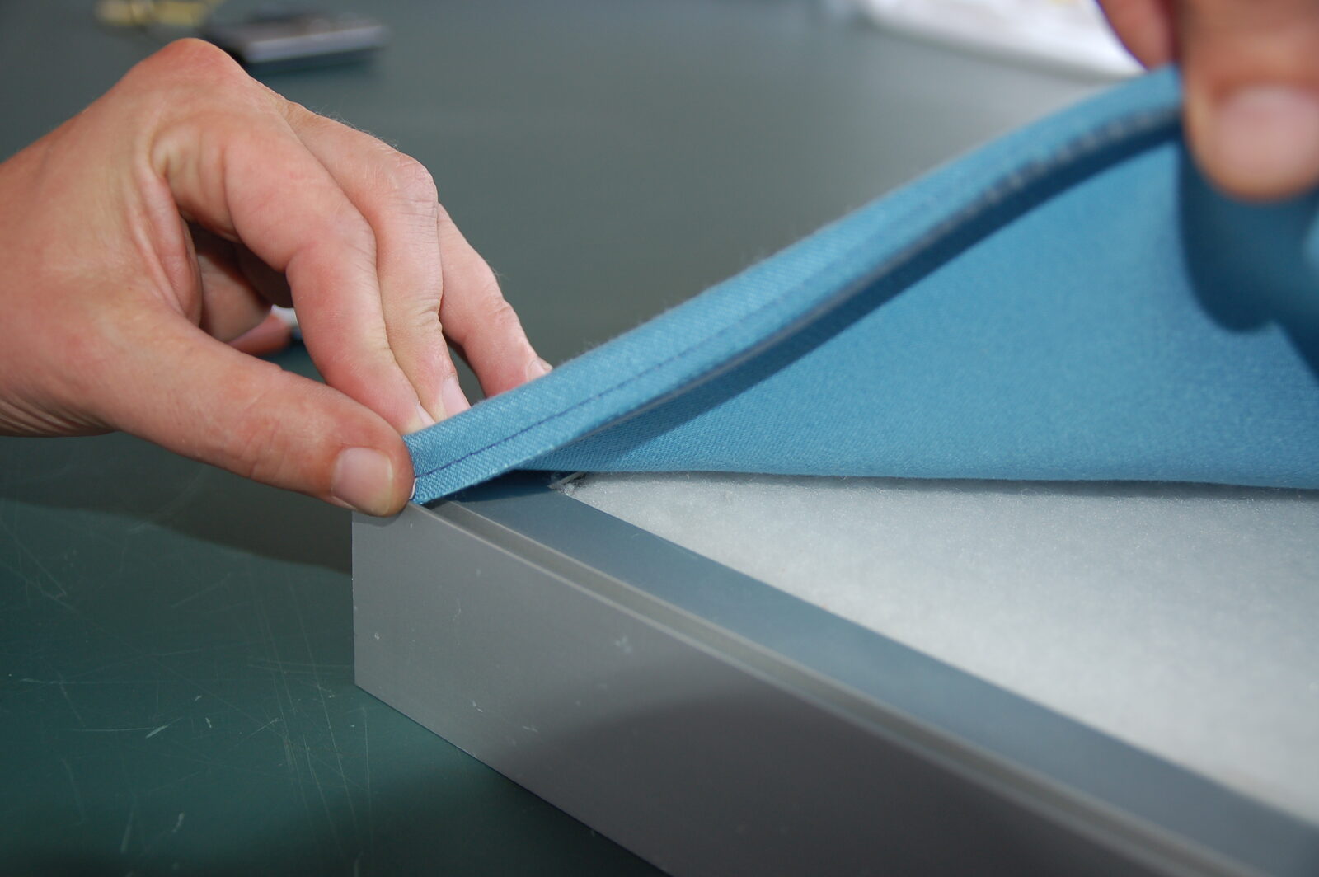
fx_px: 1318
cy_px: 438
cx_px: 660
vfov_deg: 36.8
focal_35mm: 36
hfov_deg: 53.2
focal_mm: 24
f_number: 3.2
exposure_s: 1/60
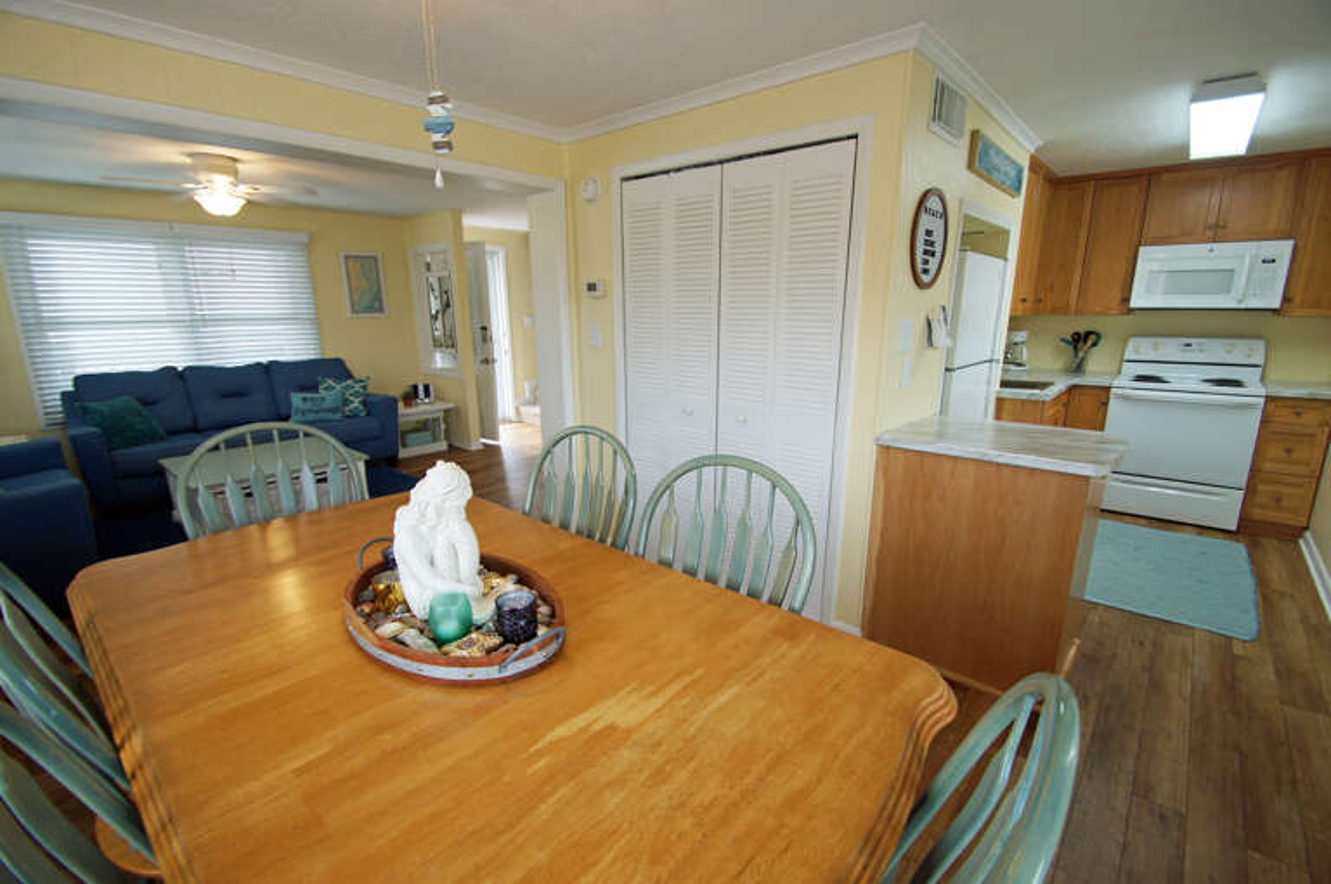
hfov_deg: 100.5
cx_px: 666
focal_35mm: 15
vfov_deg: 77.2
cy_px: 442
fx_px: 554
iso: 250
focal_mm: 10
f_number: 4
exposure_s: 1/60
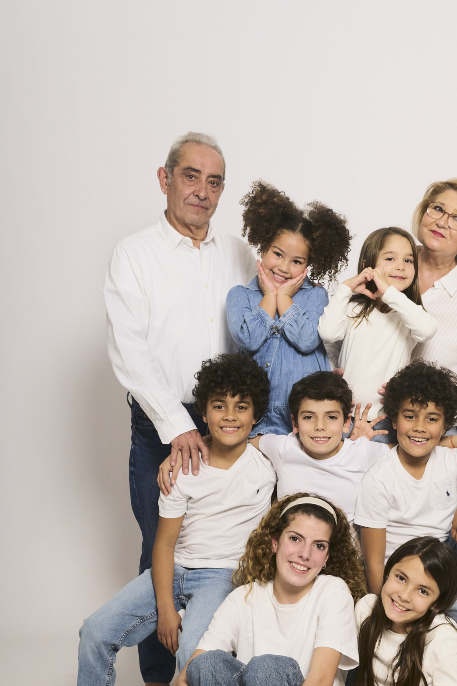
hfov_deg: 23.5
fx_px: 1085
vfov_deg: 34.6
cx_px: 340
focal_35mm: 57
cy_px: 483
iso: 1000
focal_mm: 35
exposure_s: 1/250
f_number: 9
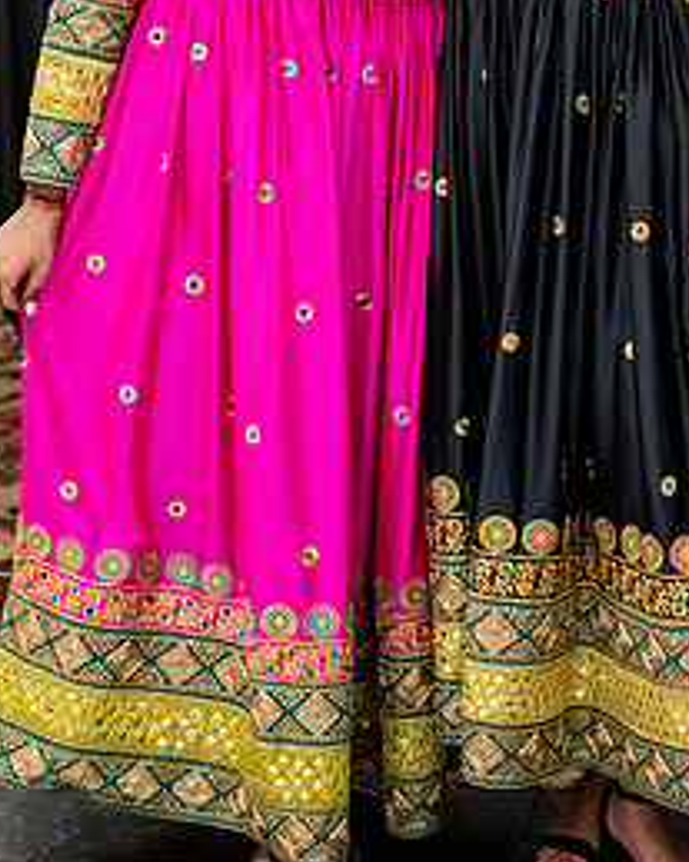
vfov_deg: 16.7
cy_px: 153
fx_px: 2908
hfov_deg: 13.5
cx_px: 446
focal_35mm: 114
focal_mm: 70
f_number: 4
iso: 10000
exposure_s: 1/100
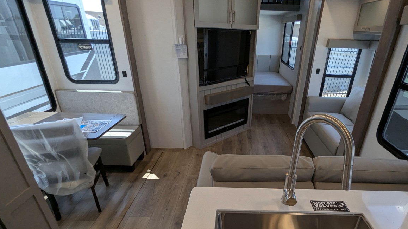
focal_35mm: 21
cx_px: 235
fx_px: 227
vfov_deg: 51.9
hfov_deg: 83.3
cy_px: 164
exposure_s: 1/253
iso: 153
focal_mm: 2.35
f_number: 2.2
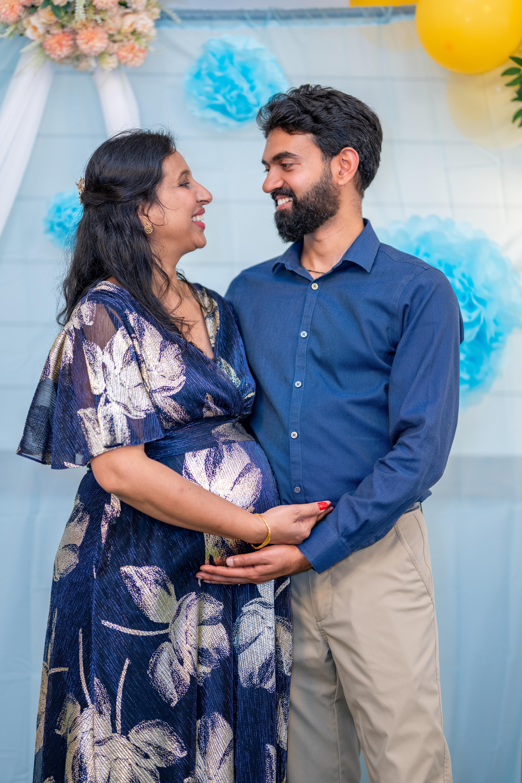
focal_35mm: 85
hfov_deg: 16.1
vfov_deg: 23.9
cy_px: 392
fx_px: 1849
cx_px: 261
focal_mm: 85
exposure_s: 1/200
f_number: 1.4
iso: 320
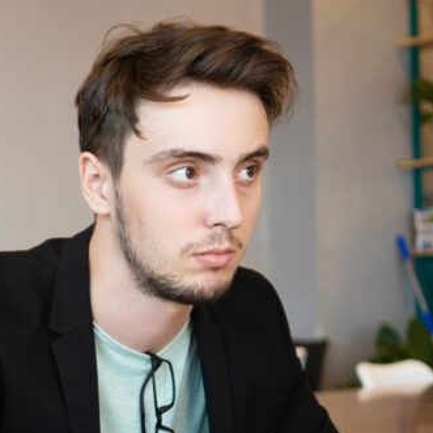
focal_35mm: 92
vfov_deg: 18.6
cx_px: -37
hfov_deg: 18.2
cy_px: 372
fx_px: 1302
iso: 400
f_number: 2.8
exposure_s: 1/100
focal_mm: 35
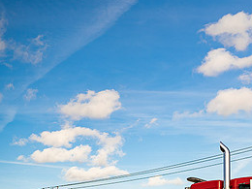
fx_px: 546
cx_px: 241
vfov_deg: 19.3
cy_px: 169
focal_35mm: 75
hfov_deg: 25.0
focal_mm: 35
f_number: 2.2
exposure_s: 1/125
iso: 100
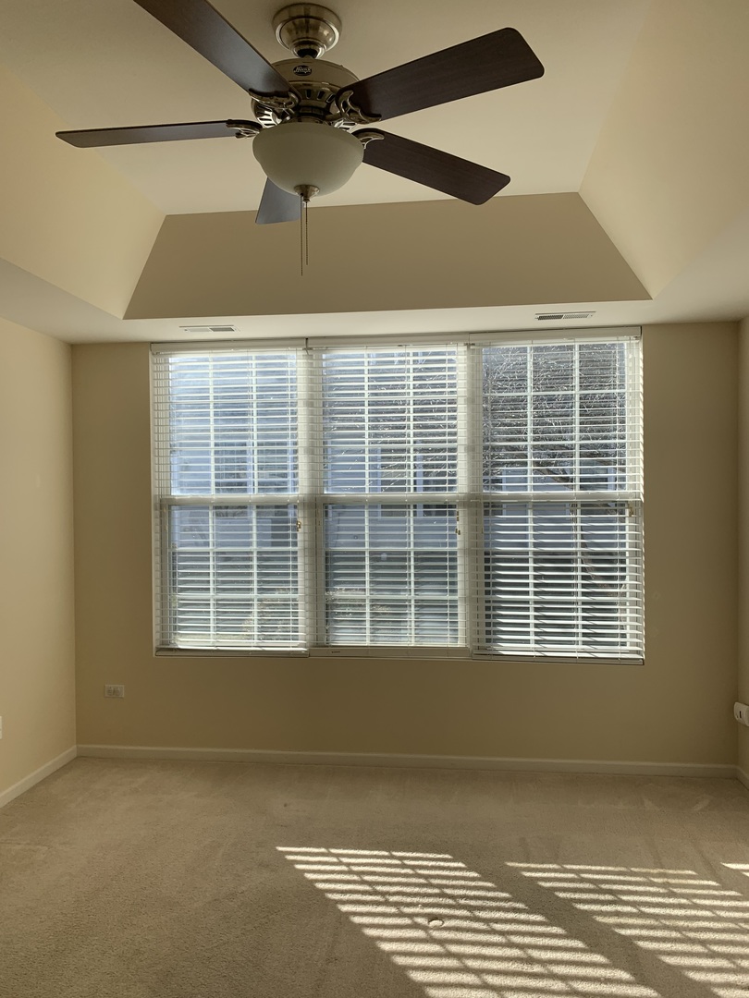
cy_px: 499
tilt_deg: +1.5
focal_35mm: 26
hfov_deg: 53.1
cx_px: 374
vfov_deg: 67.3
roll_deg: -1.0
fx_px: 750
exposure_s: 1/722
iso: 25
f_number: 1.8
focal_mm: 4.25
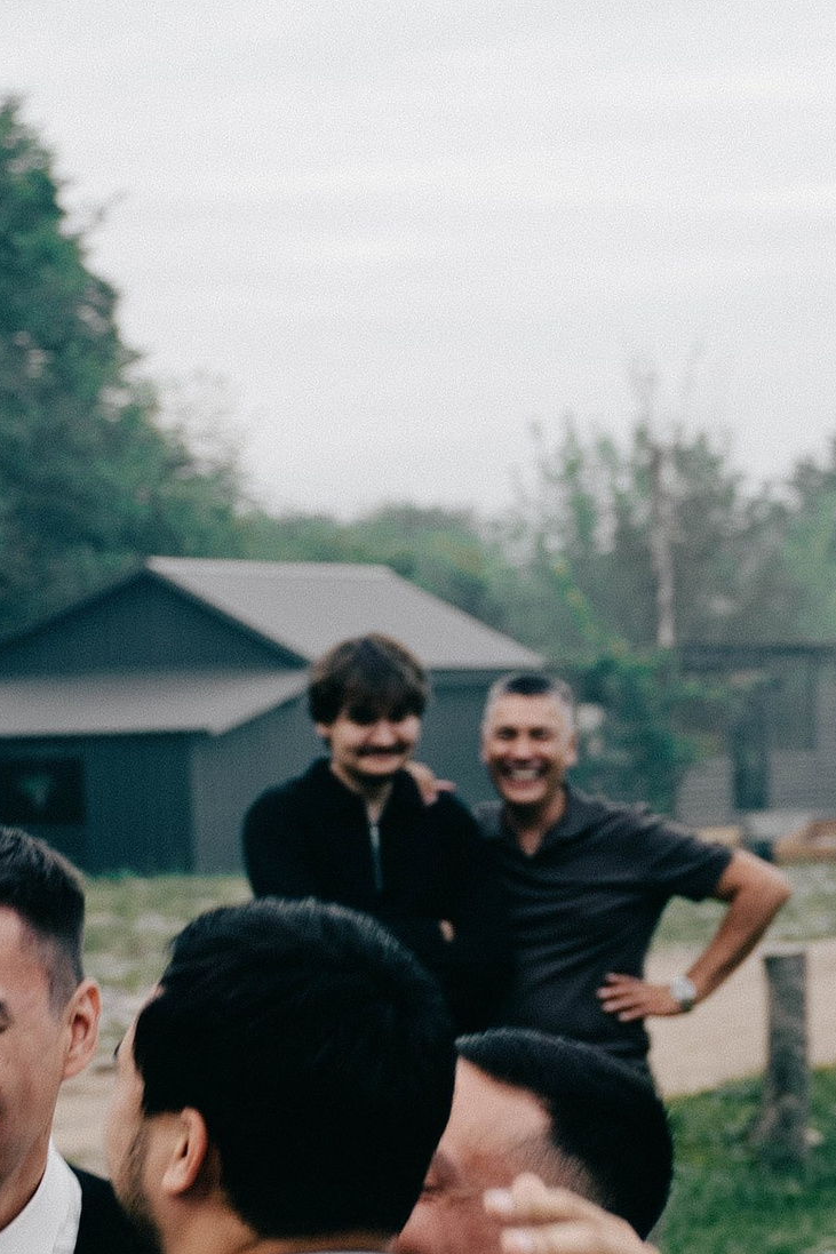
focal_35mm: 98
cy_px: 1374
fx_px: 3414
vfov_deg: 19.9
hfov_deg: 13.9
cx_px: 140
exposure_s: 1/160
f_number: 2.8
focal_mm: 28
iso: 80
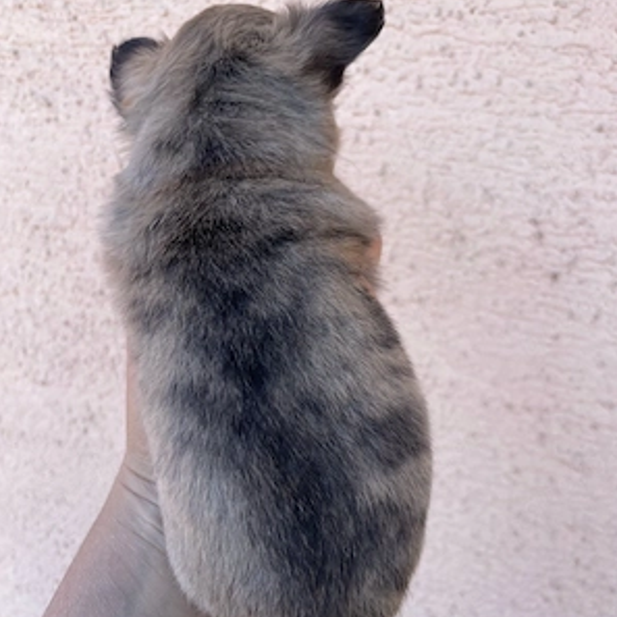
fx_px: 625
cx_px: 310
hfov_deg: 52.5
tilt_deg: -16.3
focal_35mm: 31
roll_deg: -6.9
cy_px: 332
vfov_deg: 52.5
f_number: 1.6
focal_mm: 4.2
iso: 32
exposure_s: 1/373
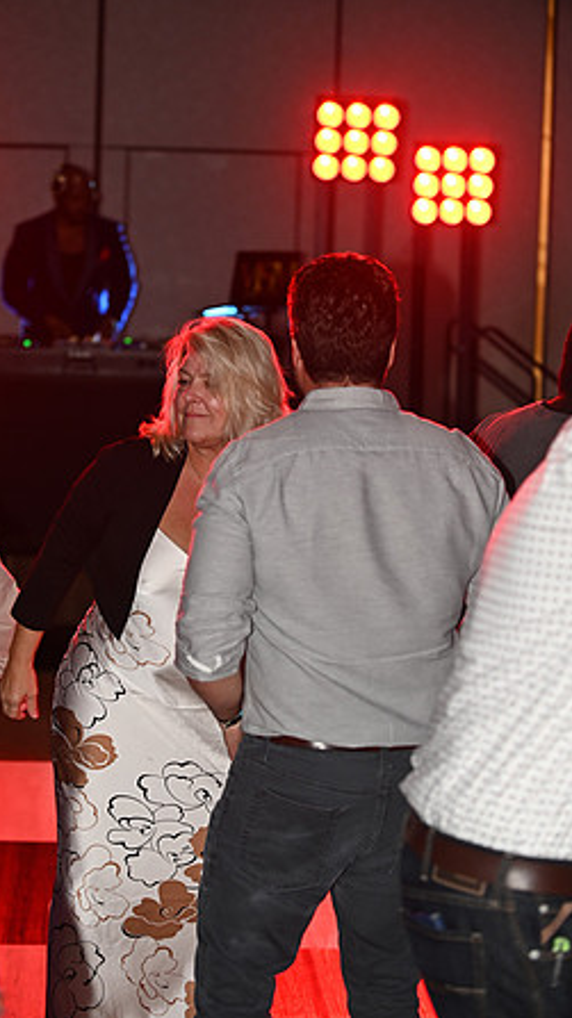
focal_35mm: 79
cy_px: 508
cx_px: 259
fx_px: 2133
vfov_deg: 26.9
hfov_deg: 15.3
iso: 1250
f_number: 2.8
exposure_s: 1/200
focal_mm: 75
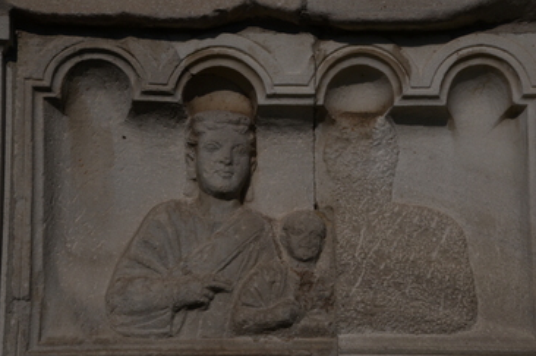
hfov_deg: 21.3
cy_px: 195
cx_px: 293
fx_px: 1427
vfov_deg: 14.2
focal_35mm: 96
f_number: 14
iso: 320
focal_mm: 58
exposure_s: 1/3200
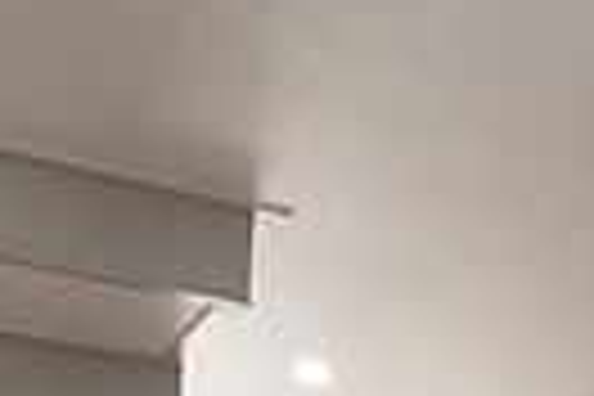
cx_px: 896
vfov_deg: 13.1
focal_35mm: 91
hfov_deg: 19.5
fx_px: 1501
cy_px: 778
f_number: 4
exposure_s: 1/100
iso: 800
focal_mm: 10
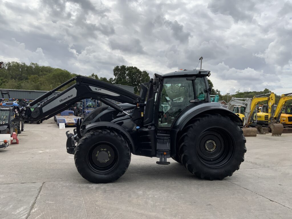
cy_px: 110
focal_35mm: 29
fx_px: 245
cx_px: 146
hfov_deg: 61.7
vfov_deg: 48.2
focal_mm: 3
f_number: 1.8
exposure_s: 1/3125
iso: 20
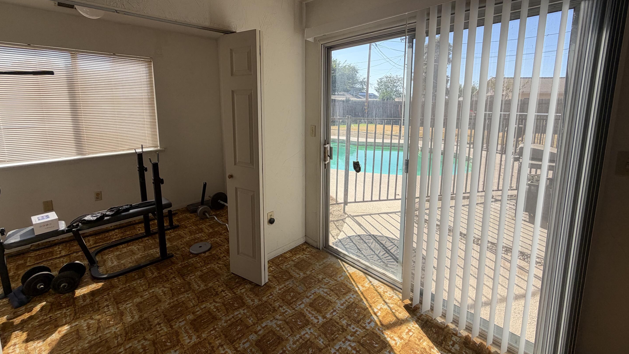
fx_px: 267
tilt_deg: -6.9
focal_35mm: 16
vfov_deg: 66.4
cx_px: 318
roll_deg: +0.0
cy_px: 141
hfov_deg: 99.4
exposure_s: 1/559
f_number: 2.2
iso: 40
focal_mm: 2.22
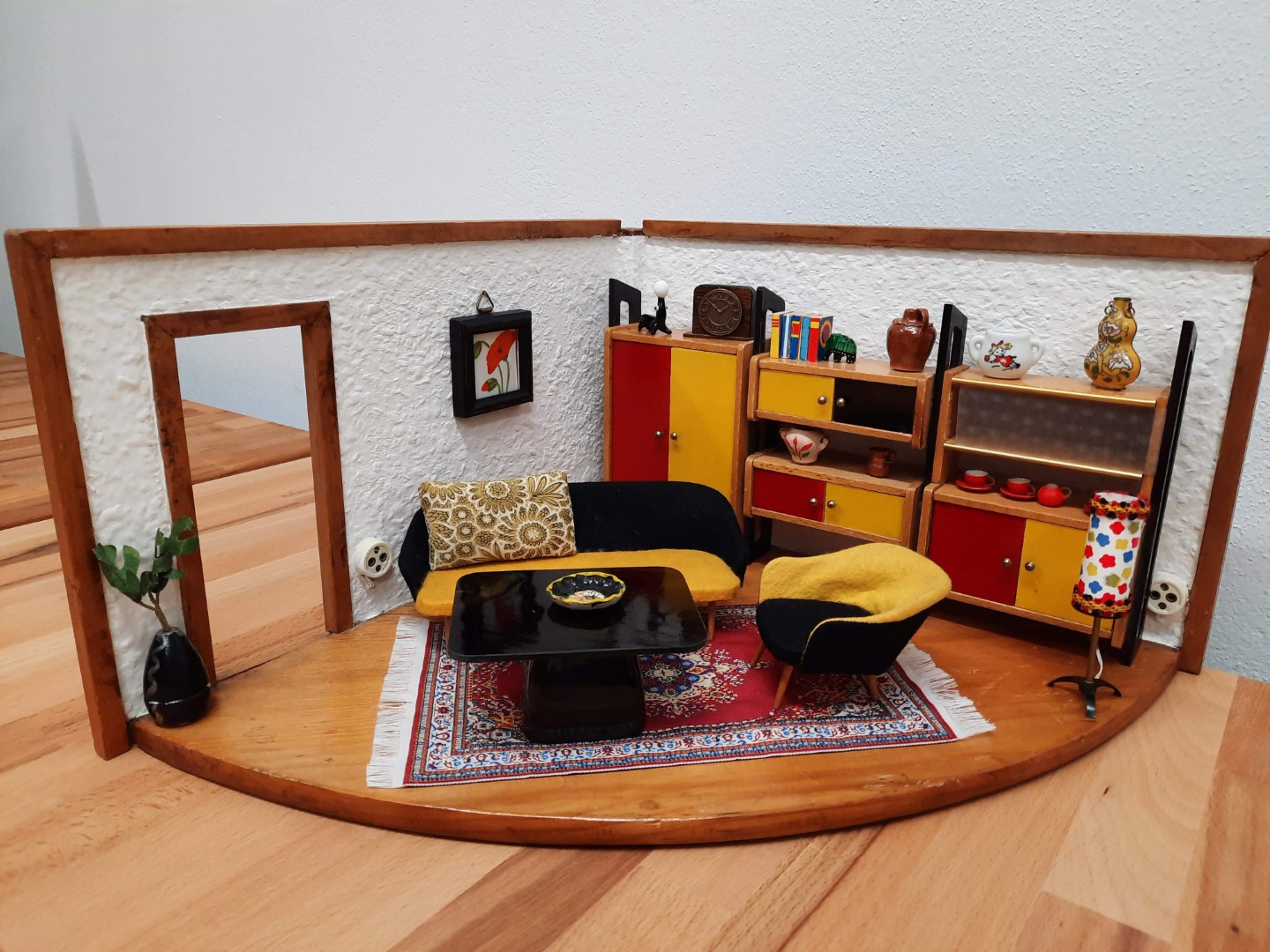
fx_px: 917
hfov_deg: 69.4
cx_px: 635
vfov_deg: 54.9
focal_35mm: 25
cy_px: 476
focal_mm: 4.6
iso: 125
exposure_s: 1/50
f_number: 2
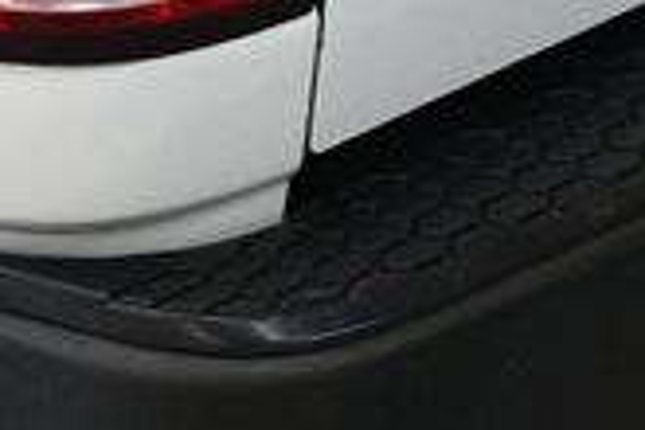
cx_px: 94
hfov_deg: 11.7
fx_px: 3135
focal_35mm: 175
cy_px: -293
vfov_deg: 7.6
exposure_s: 1/125
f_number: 4
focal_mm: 30
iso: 1250
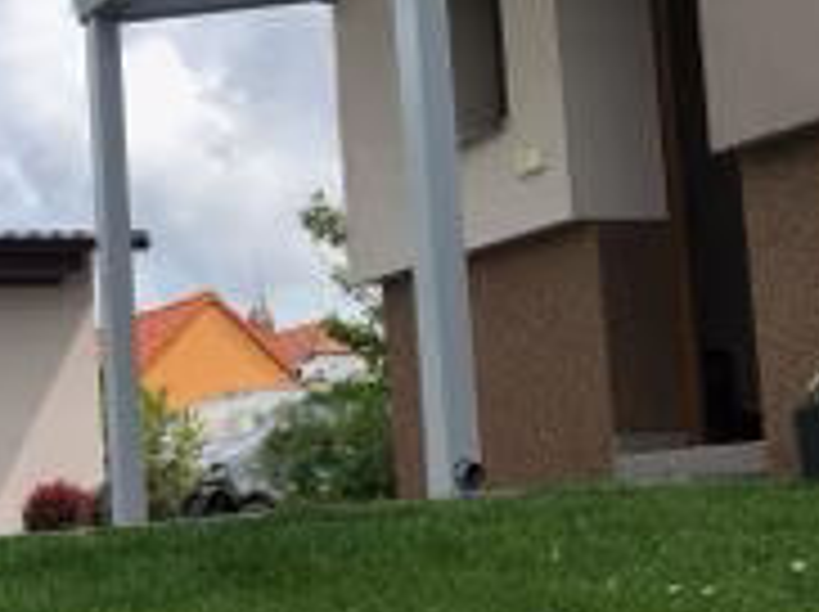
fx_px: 1749
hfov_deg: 24.0
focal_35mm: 74
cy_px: 446
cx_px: -158
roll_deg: +3.0
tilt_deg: +4.2
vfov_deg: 19.7
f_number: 1.8
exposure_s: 1/1779
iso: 20
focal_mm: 3.99
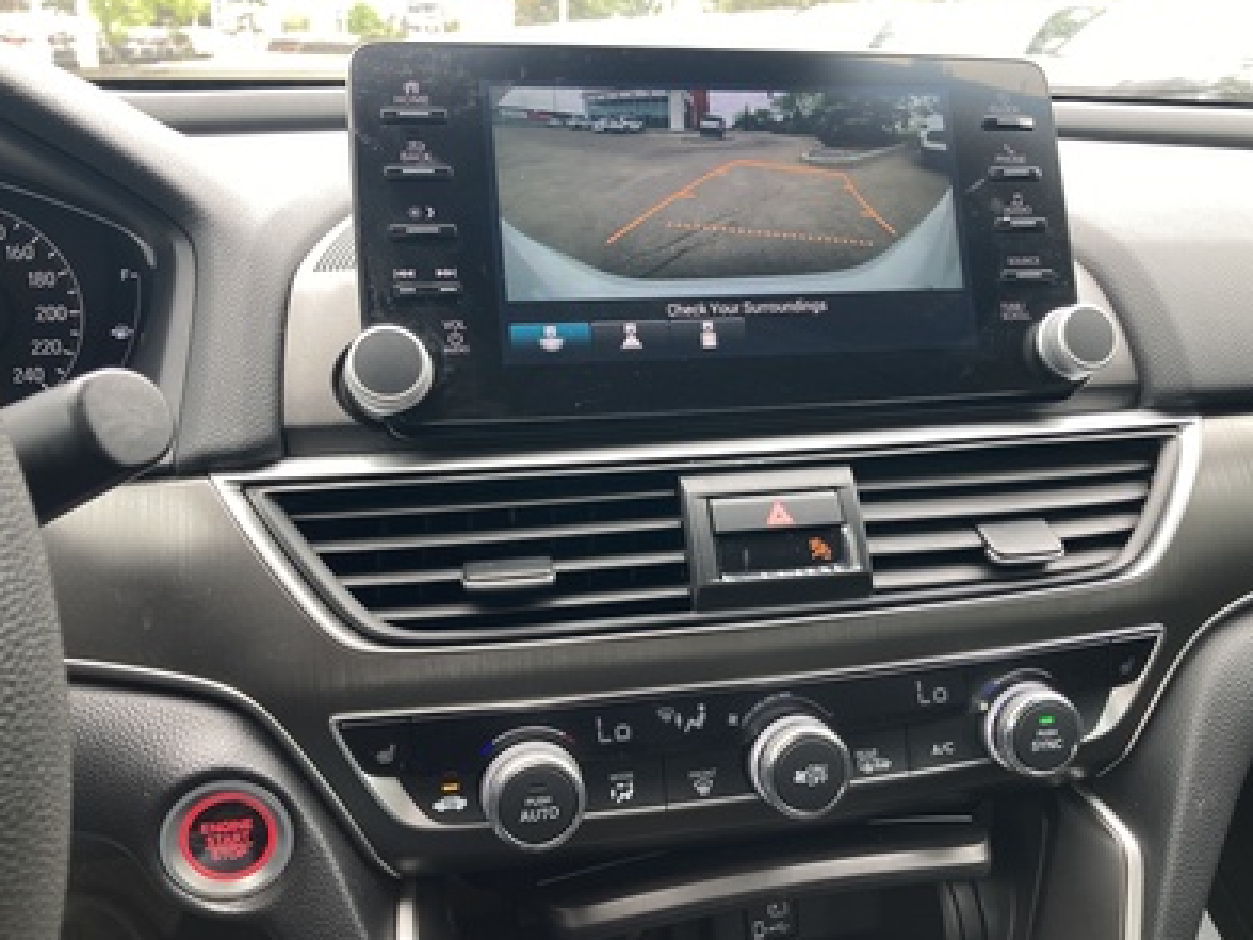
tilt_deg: -21.8
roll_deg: -3.2
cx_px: 658
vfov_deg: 46.8
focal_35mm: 30
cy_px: 478
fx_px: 1086
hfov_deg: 59.9
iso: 32
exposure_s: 1/100
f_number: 1.8
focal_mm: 3.99
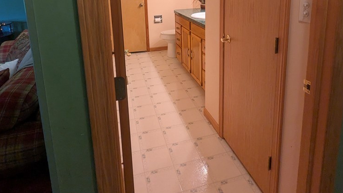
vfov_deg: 43.7
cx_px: 172
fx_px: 218
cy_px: 21
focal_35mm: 24
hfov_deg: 76.3
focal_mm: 2.35
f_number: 2.2
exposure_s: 1/120
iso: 429
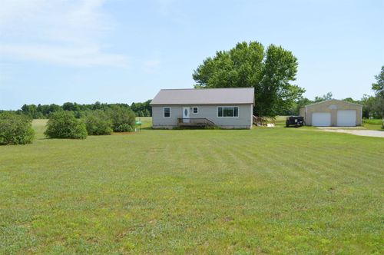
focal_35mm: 33
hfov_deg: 57.3
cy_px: 128
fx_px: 352
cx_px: 192
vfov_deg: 39.9
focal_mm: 22
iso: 100
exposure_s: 1/250
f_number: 8
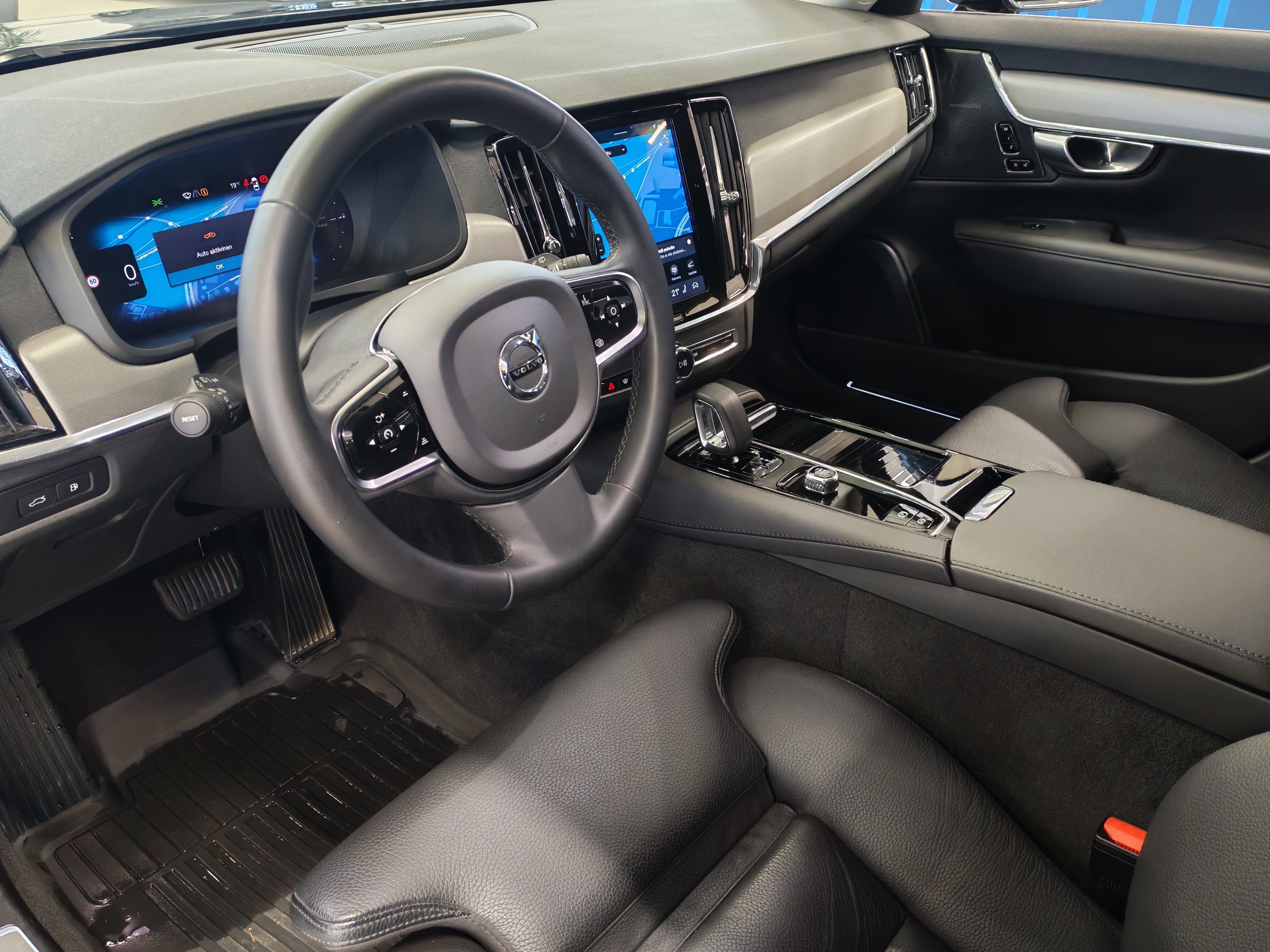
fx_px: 1101
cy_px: 476
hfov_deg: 60.0
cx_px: 635
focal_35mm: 30
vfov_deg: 46.8
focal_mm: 6.12
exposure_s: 1/50
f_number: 1.9
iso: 1575
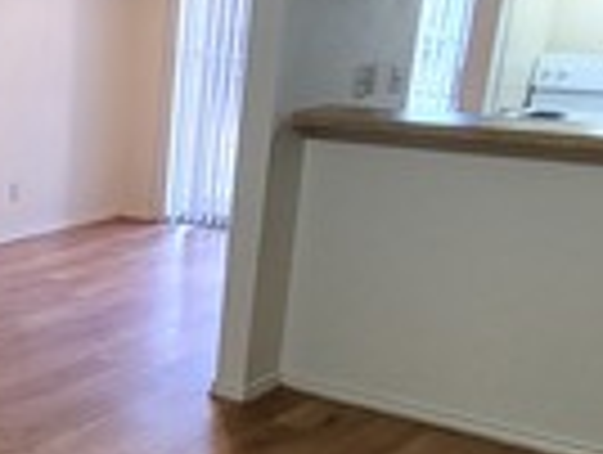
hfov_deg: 28.2
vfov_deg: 23.2
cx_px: -68
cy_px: 400
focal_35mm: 62
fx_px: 1082
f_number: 2.2
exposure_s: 1/30
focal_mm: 1.74
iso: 320
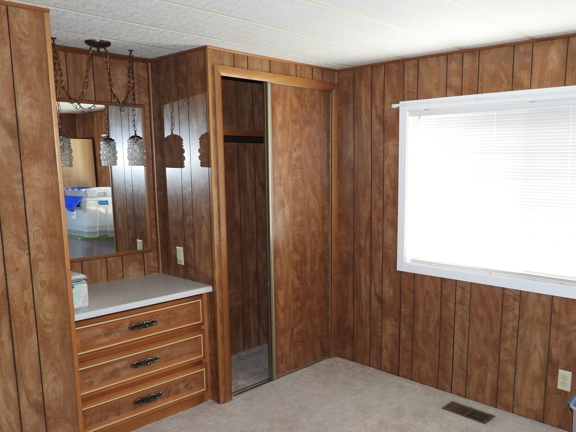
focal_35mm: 31
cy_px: 252
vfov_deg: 45.3
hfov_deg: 58.3
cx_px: 315
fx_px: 516
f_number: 2.8
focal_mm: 4.3
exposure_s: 1/30
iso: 200
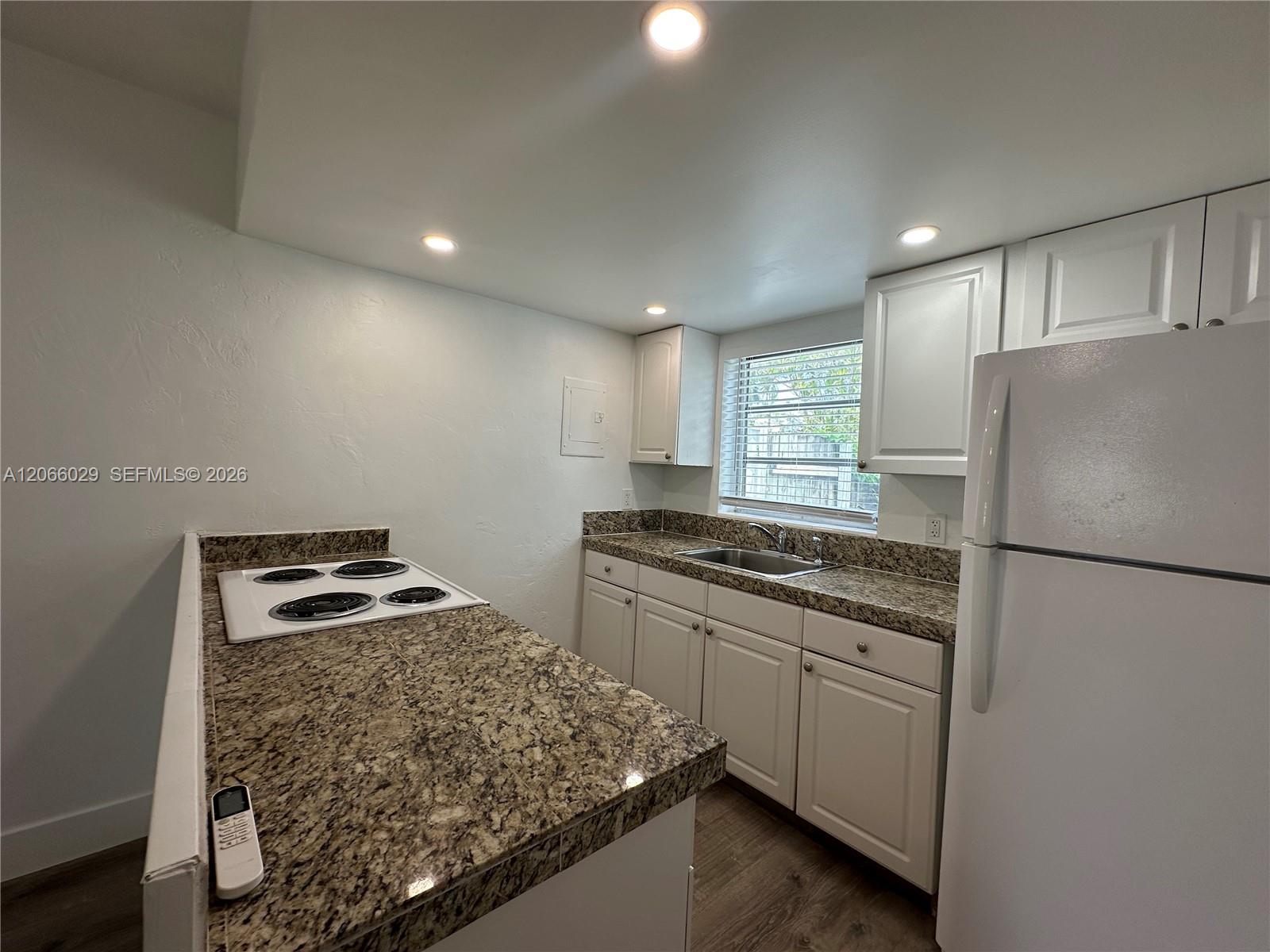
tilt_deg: -0.5
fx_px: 514
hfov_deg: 102.1
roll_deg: -2.9
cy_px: 476
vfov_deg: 85.7
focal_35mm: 14
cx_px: 635
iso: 40
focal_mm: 2.22
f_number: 2.2
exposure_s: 1/120
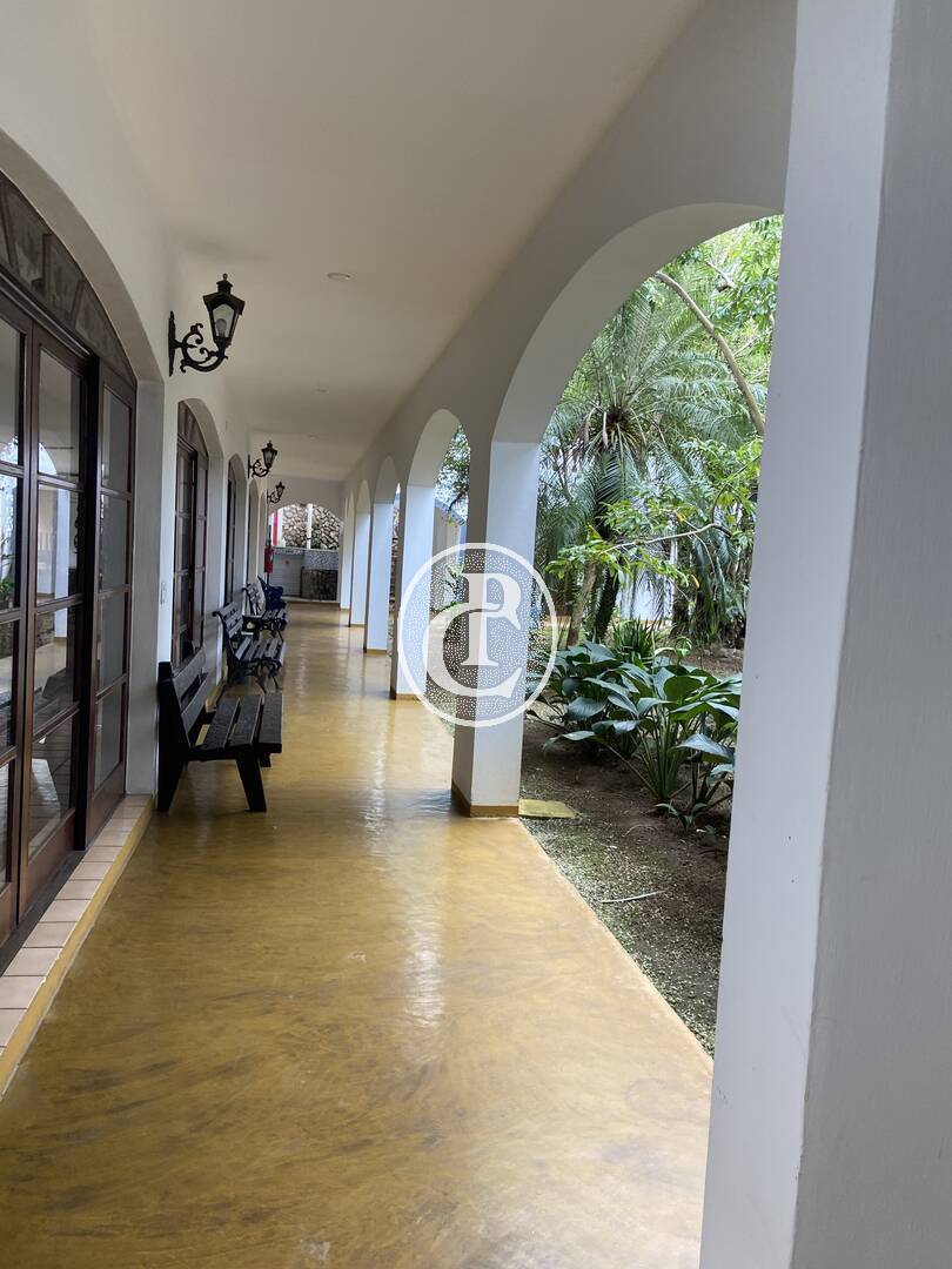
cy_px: 634
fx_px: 953
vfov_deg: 67.3
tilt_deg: -2.2
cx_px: 476
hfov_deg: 53.1
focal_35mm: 26
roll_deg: -5.9
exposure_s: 1/121
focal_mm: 4.25
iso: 100
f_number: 1.8
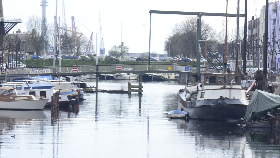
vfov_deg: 5.7
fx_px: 1584
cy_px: 41
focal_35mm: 213
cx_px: 135
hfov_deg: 10.1
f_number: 8
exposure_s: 1/125
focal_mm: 55
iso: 100
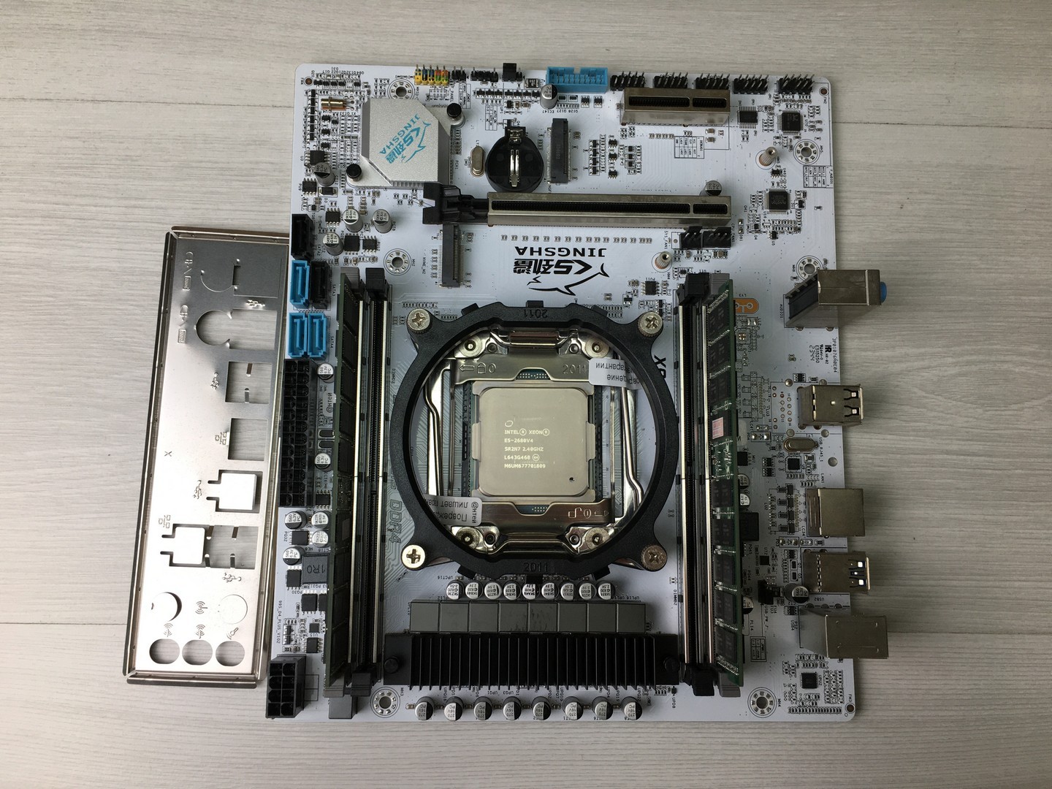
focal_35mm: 29
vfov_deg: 48.2
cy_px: 394
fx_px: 881
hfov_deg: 61.7
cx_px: 526
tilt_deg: -82.1
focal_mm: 4.15
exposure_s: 1/100
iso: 32
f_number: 2.2
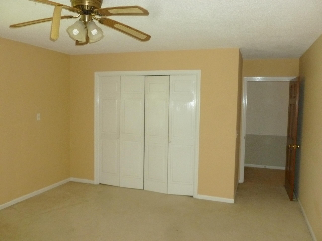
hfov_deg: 63.4
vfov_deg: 49.7
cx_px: 161
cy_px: 120
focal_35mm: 28
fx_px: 260
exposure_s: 1/60
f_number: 3.3
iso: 400
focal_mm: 5
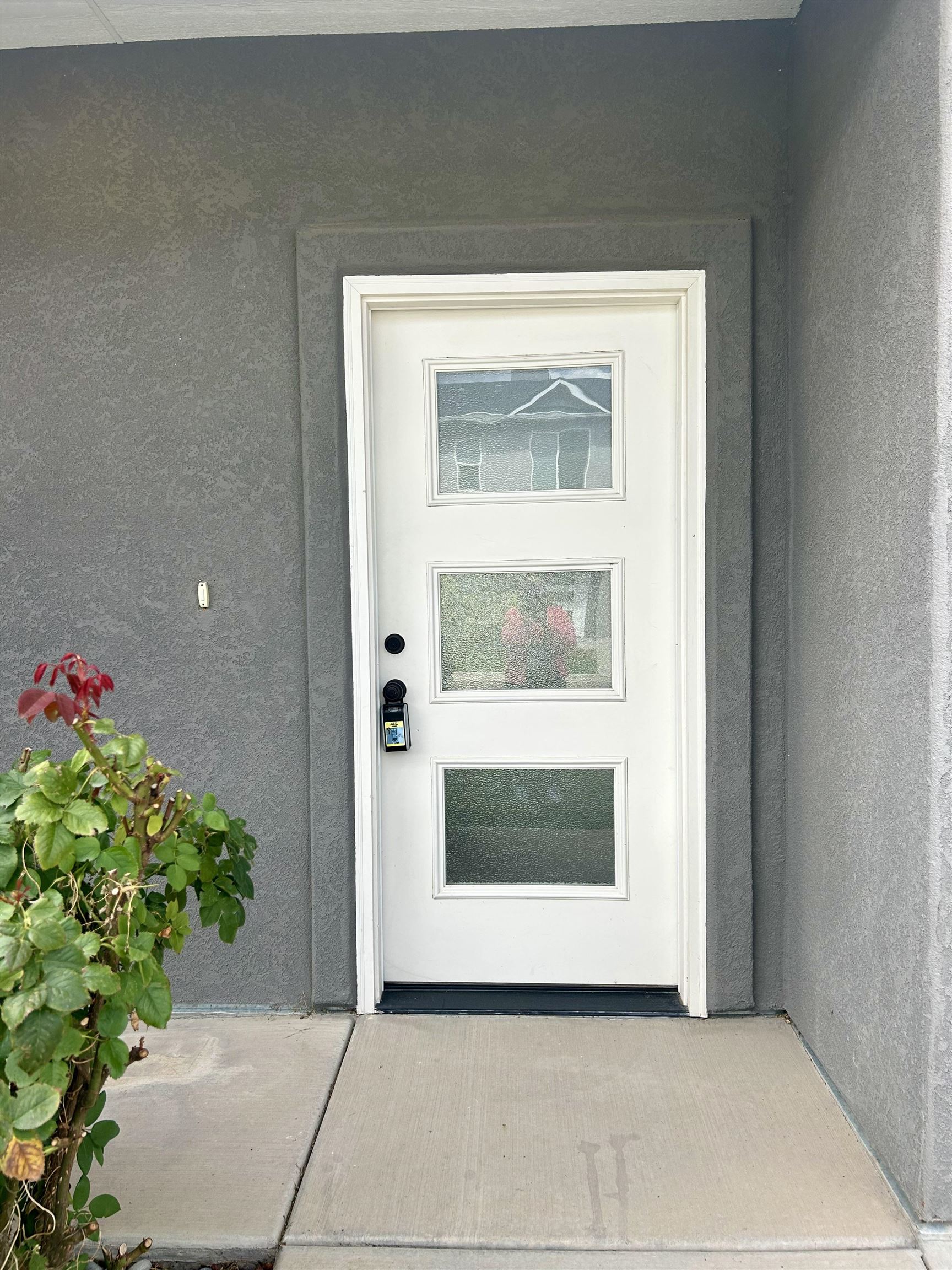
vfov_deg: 67.3
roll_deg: +0.3
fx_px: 953
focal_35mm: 26
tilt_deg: -3.2
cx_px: 476
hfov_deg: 53.1
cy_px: 635
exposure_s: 1/1009
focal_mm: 5.7
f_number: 1.5
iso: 50
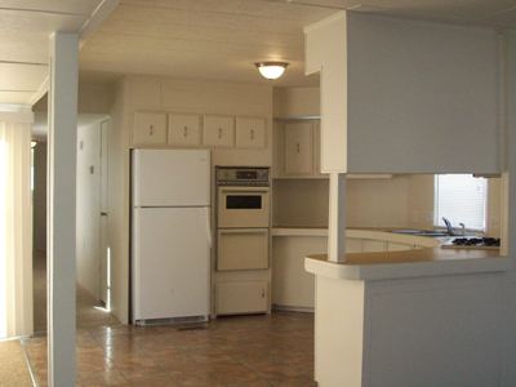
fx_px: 671
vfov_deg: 32.2
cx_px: 258
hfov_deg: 42.1
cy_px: 194
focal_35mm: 45
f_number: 3
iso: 200
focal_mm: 7.6
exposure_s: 1/97.9
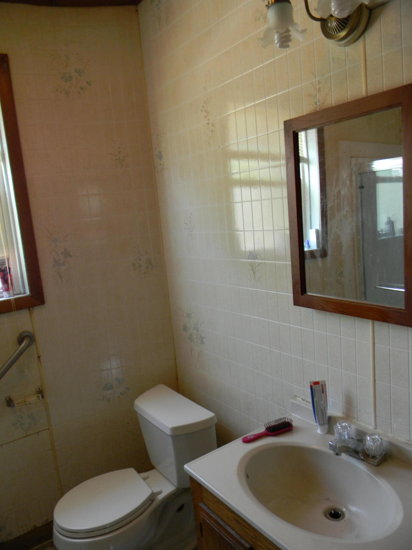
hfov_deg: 49.7
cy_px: 275
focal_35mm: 28
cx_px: 206
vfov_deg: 63.4
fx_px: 444
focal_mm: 5
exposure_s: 1/30
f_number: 3.5
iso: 238
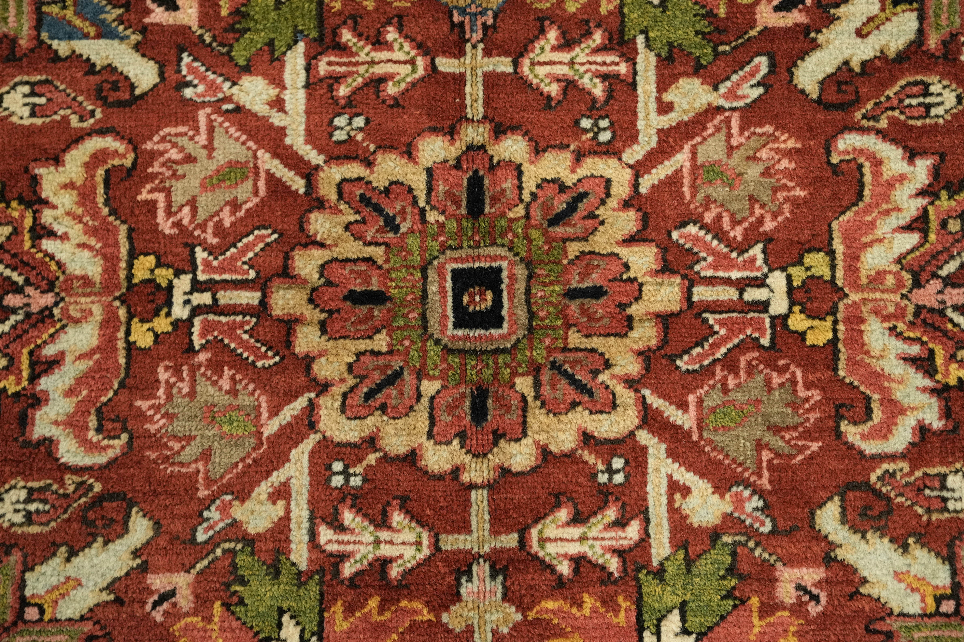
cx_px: 482
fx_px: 1419
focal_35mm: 53
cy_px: 321
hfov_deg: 37.5
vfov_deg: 25.5
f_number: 3.2
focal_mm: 53
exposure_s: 1/125
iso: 3200
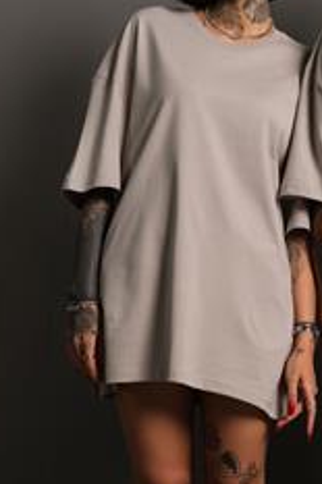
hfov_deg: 15.2
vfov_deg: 23.1
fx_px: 1182
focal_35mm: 88
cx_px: 345
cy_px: 288
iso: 160
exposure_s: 1/160
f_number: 5
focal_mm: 23.3
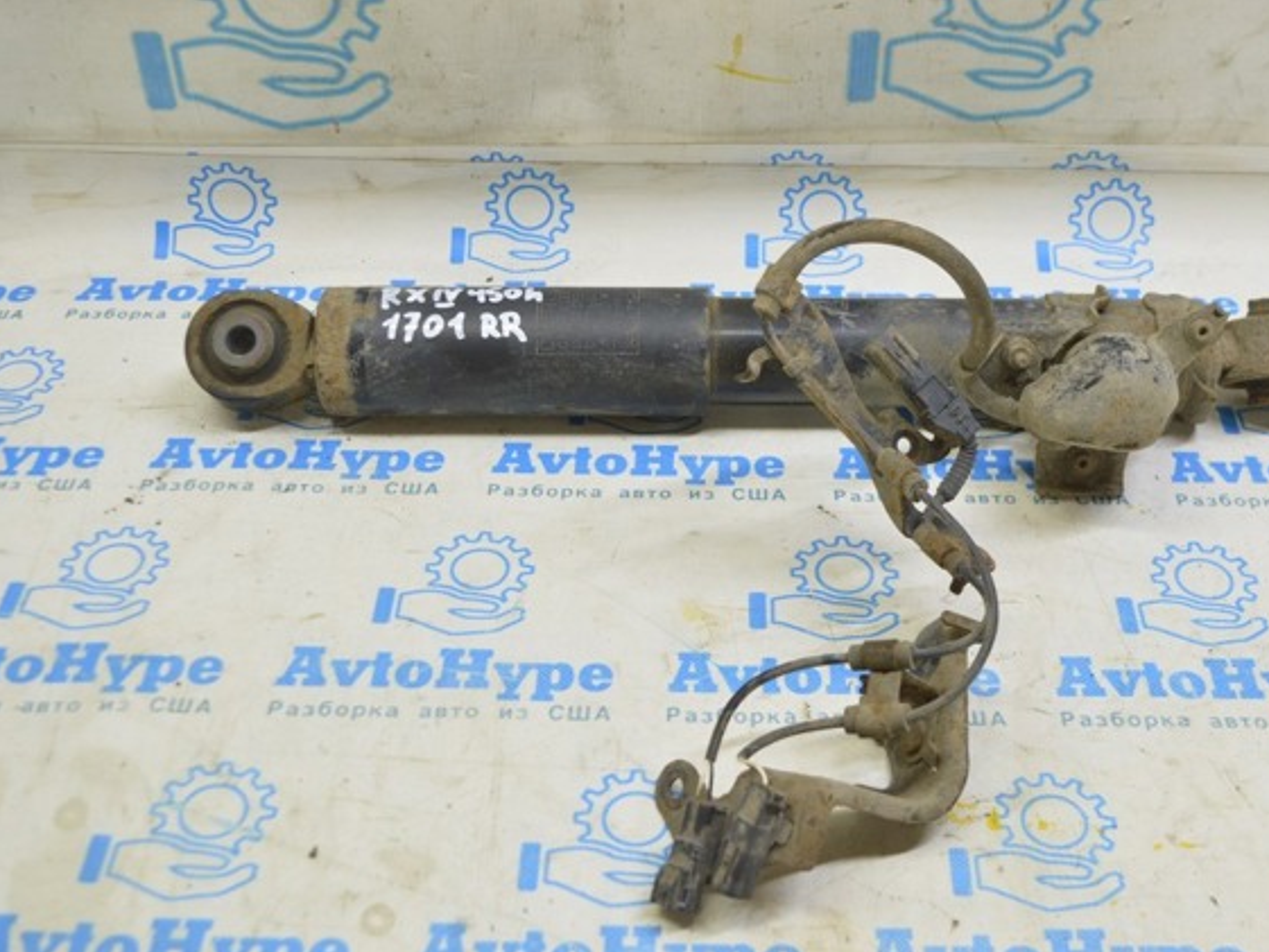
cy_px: 478
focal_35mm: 46
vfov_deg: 31.5
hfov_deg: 41.1
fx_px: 1687
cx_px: 719
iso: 400
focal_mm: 28
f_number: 5.6
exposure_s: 1/20
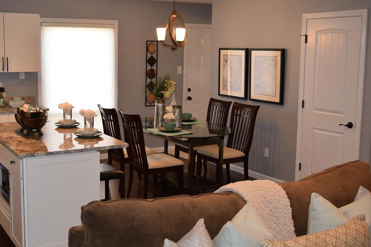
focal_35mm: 47
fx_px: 480
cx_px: 149
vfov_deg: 28.8
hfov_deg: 42.0
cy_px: 115
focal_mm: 25
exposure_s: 1/100
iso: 800
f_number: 5
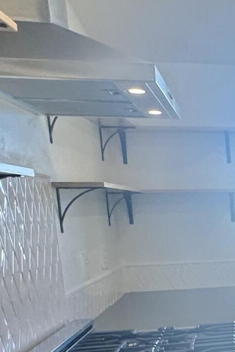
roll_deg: +1.7
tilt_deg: -9.4
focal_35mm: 62
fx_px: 607
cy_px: 304
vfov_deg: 31.2
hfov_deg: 17.8
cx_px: 416
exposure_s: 1/120
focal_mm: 2.22
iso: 125
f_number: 2.2
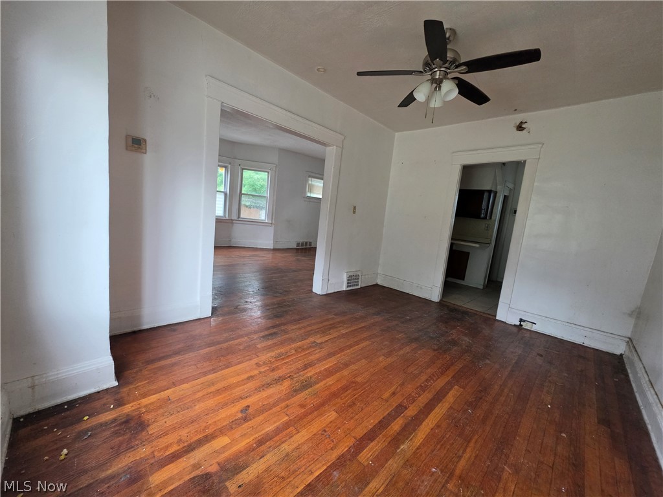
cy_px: 248
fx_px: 249
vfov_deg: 89.9
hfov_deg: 106.2
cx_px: 332
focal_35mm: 13
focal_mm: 2.2
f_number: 1.9
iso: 160
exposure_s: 1/60
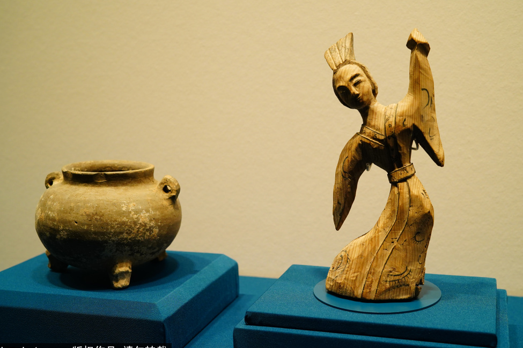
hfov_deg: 46.4
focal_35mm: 42
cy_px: 176
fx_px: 610
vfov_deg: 31.9
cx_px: 266
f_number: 4.5
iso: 1600
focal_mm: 40
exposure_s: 1/100
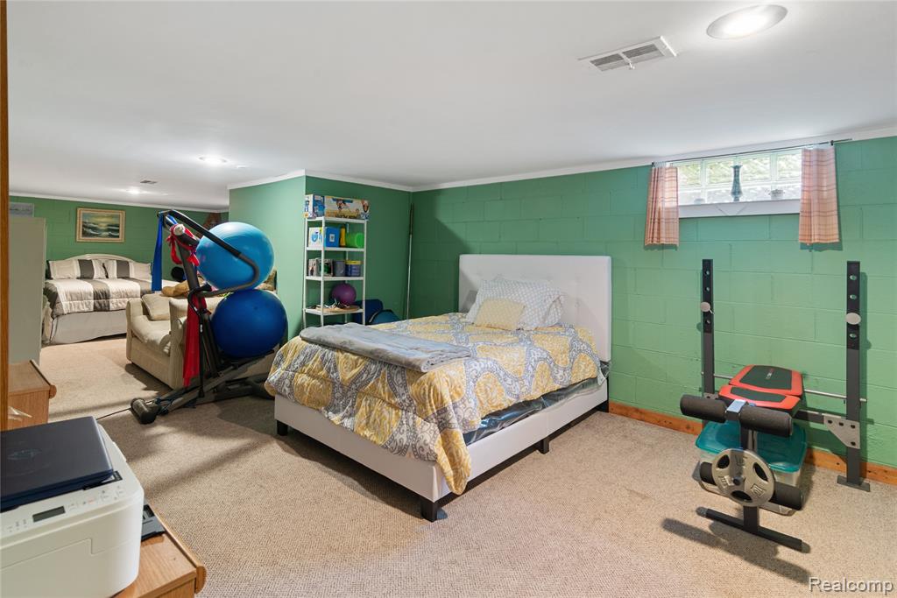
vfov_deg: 70.5
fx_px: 424
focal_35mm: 17
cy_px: 299
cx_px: 448
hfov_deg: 93.3
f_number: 9
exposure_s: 1.3
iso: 320
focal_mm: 17
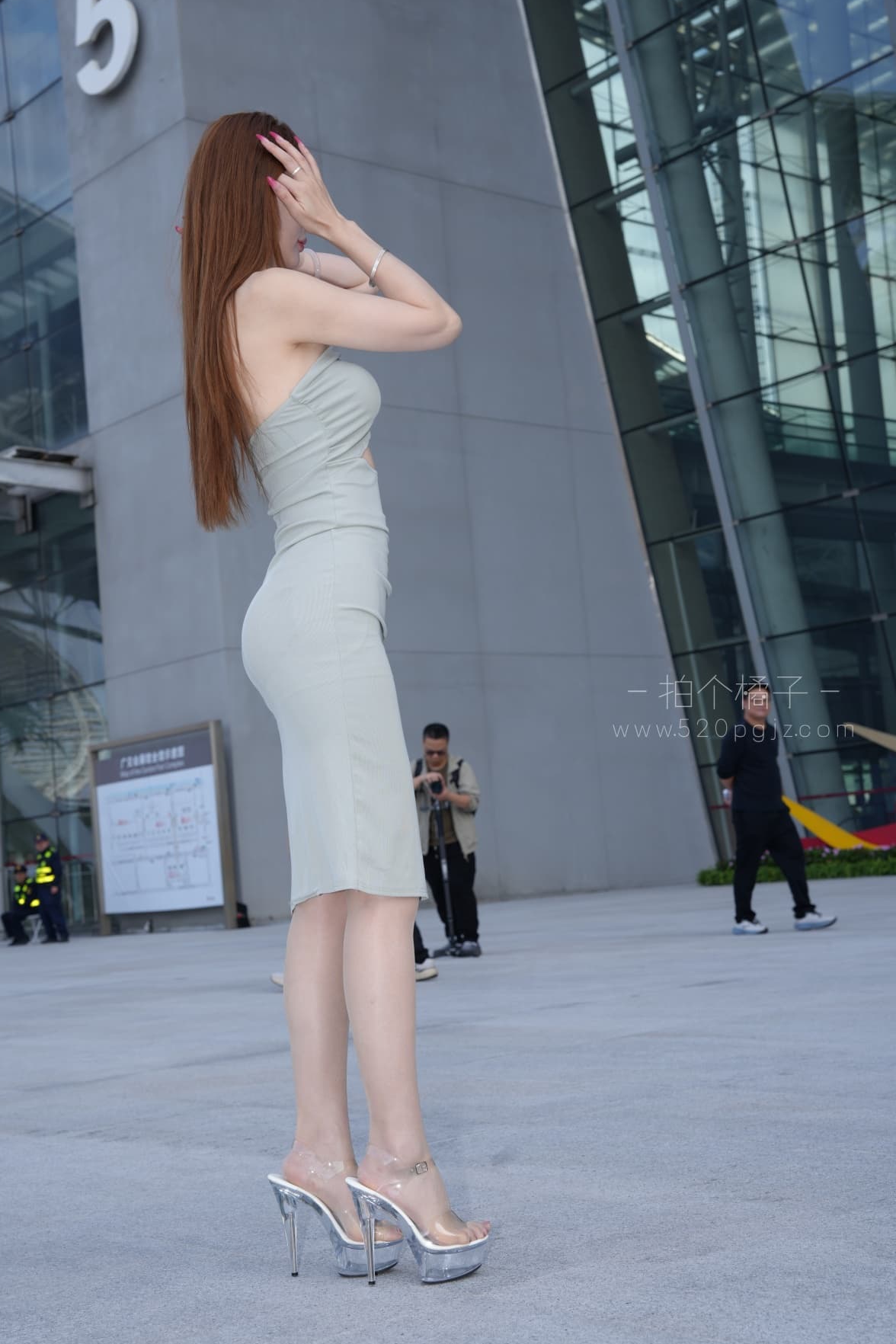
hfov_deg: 26.7
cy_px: 670
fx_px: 1889
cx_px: 445
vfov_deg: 39.2
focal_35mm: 51
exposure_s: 1/160
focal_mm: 49.6
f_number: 7.1
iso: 125
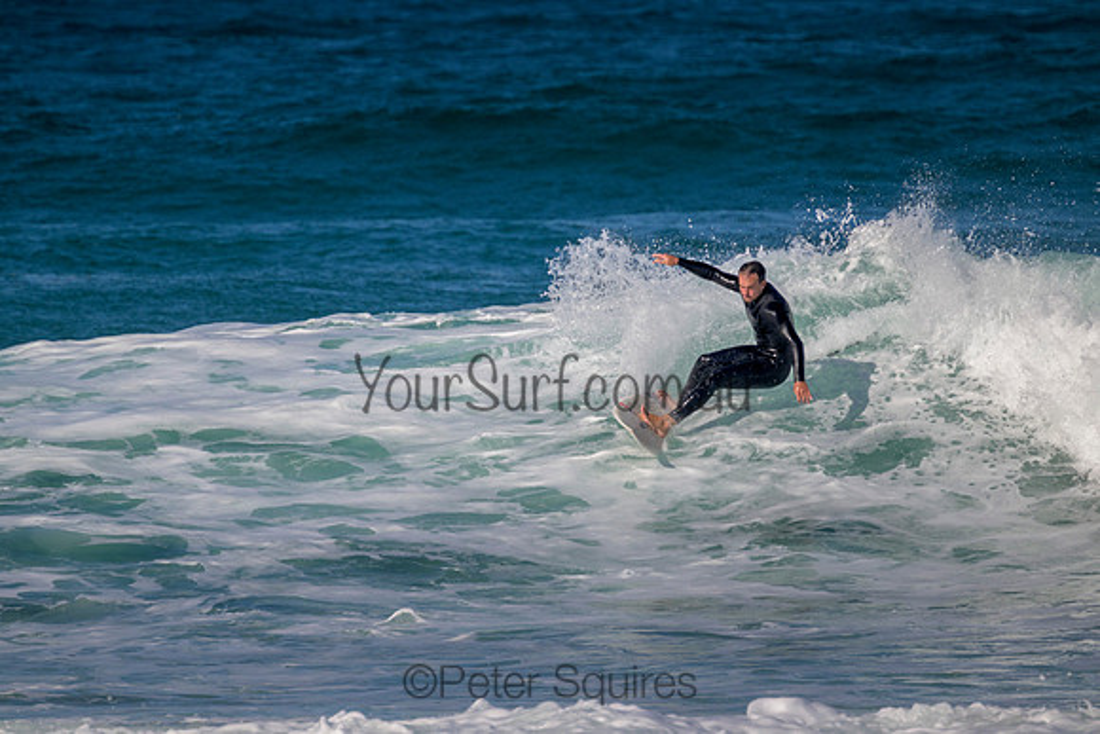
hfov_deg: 2.6
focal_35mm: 800
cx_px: 550
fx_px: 24449
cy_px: 367
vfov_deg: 1.7
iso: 800
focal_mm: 800
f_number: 11
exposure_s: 1/2000
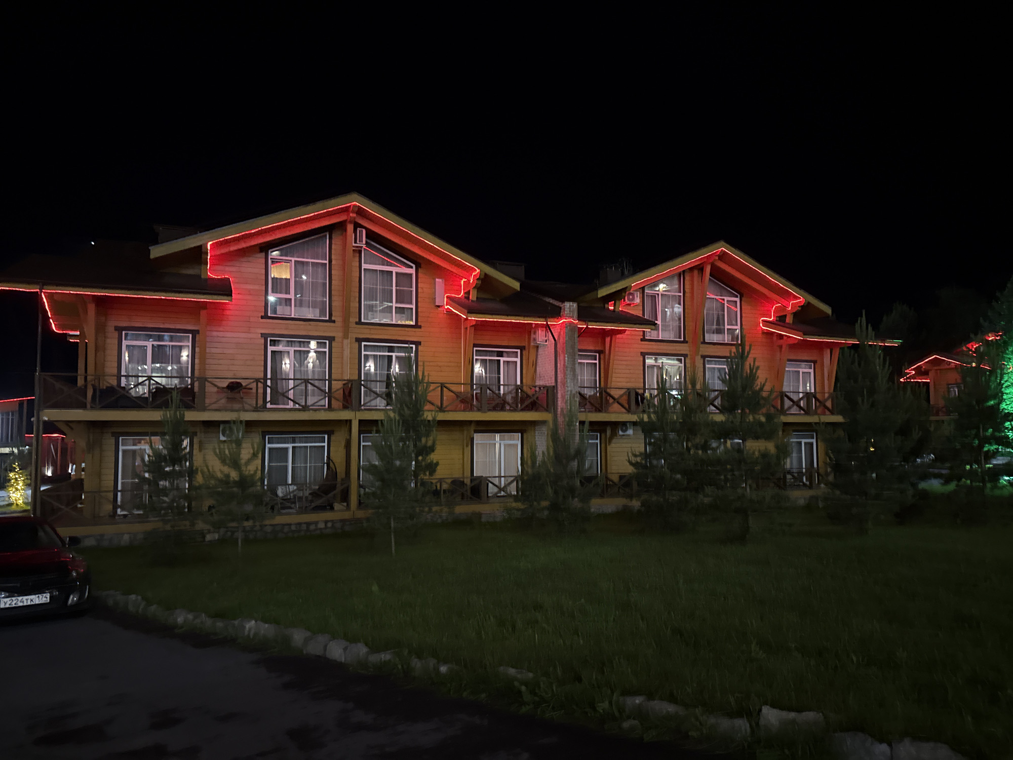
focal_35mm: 24
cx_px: 506
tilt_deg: +4.8
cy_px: 380
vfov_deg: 56.8
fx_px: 702
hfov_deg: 71.6
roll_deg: -0.4
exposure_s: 1/17
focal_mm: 6.76
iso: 2500
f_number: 1.78
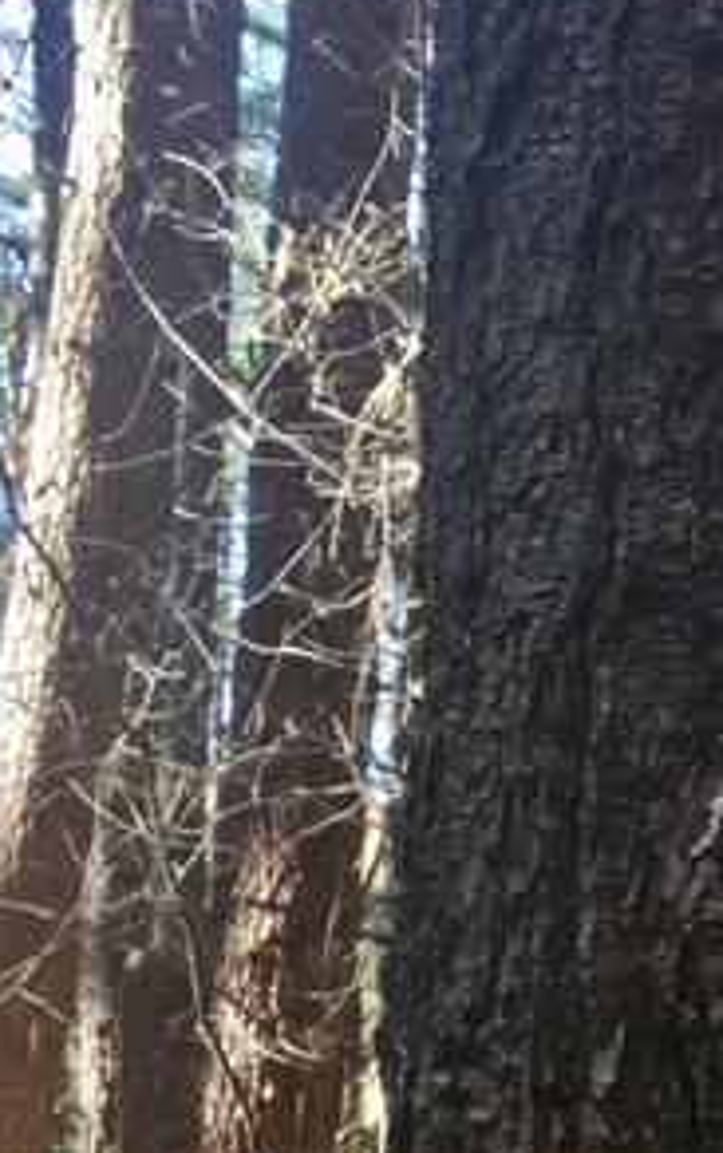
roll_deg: -0.5
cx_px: 842
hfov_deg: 15.6
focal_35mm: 81
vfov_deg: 25.1
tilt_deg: +2.0
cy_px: 924
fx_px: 2549
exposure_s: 1/40
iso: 25
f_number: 2.4
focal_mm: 3.3
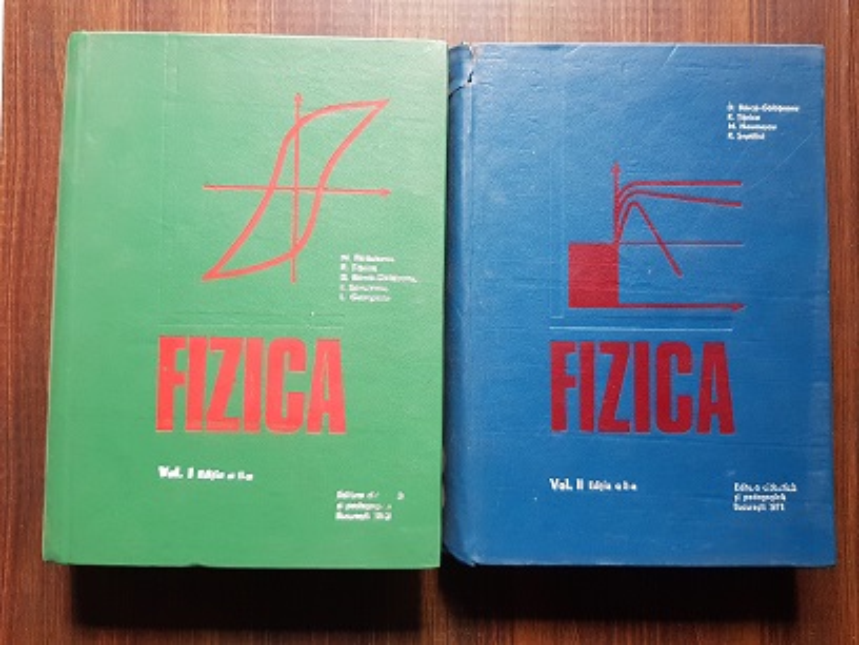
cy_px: 322
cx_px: 430
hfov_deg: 67.3
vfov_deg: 53.1
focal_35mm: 26
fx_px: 645
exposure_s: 1/33
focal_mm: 4.3
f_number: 1.7
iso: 250
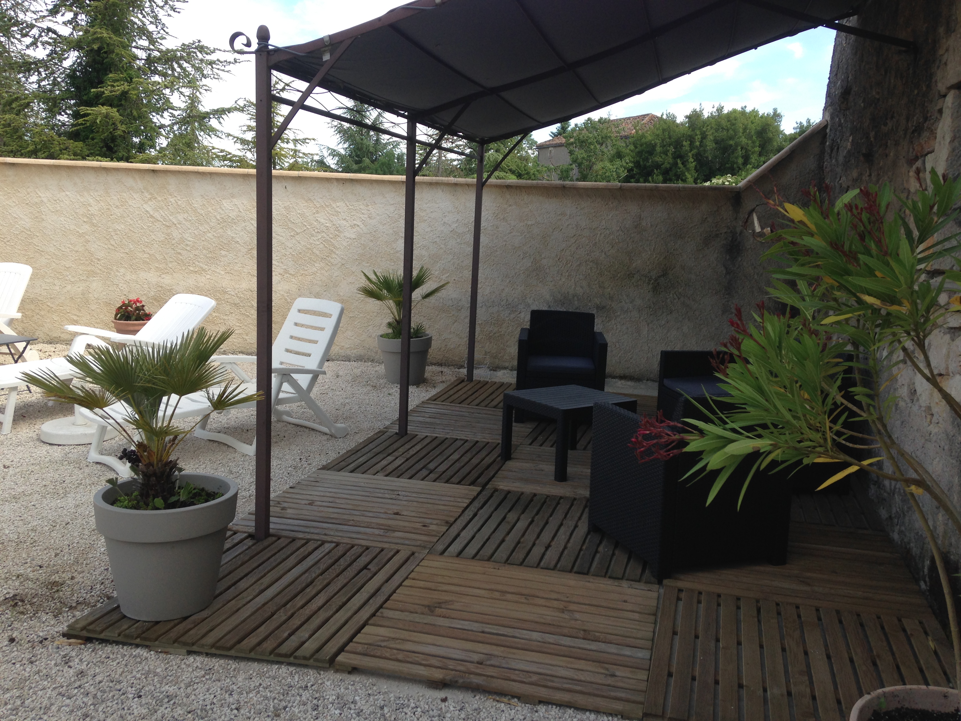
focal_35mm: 33
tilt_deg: -10.2
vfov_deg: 42.9
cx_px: 480
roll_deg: +0.4
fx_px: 916
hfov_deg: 55.4
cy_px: 360
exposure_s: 1/516
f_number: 2.4
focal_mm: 4.12
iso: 50
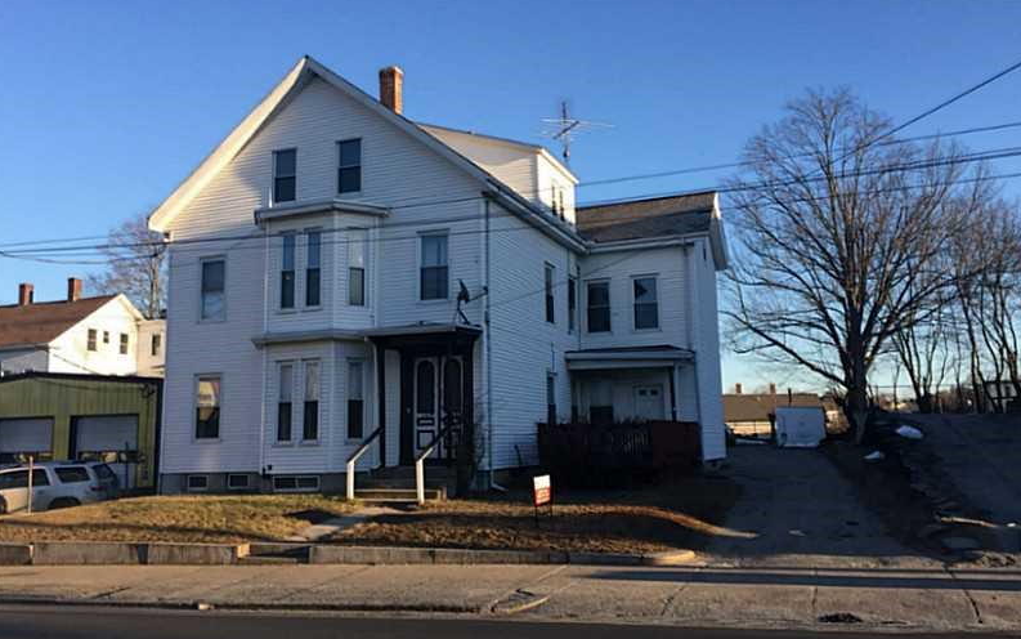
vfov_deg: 40.6
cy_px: 316
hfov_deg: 61.2
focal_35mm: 31
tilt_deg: +8.1
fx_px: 863
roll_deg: -0.1
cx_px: 509
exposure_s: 1/618
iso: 32
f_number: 2.2
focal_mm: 4.15
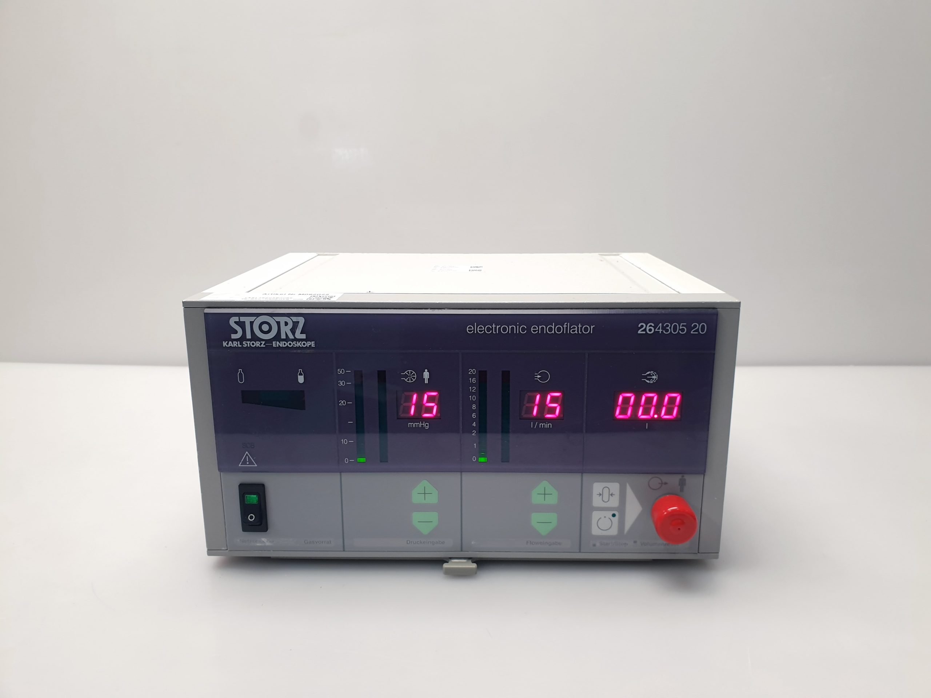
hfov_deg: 67.3
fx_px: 699
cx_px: 466
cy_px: 349
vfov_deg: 53.1
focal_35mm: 26
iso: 80
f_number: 2.4
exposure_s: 1/50
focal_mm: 4.3
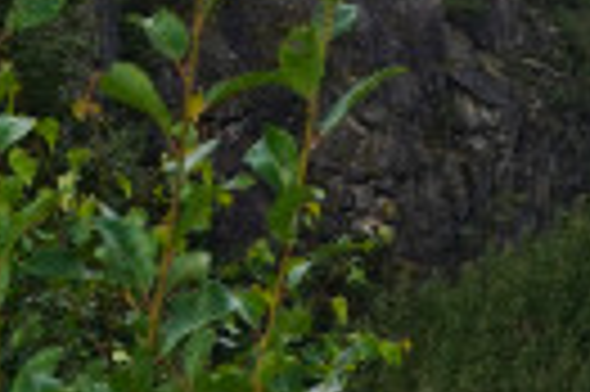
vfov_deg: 5.5
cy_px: -345
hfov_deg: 8.1
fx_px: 4044
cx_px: 1031
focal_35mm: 247
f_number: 10
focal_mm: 27
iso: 100
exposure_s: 1/80
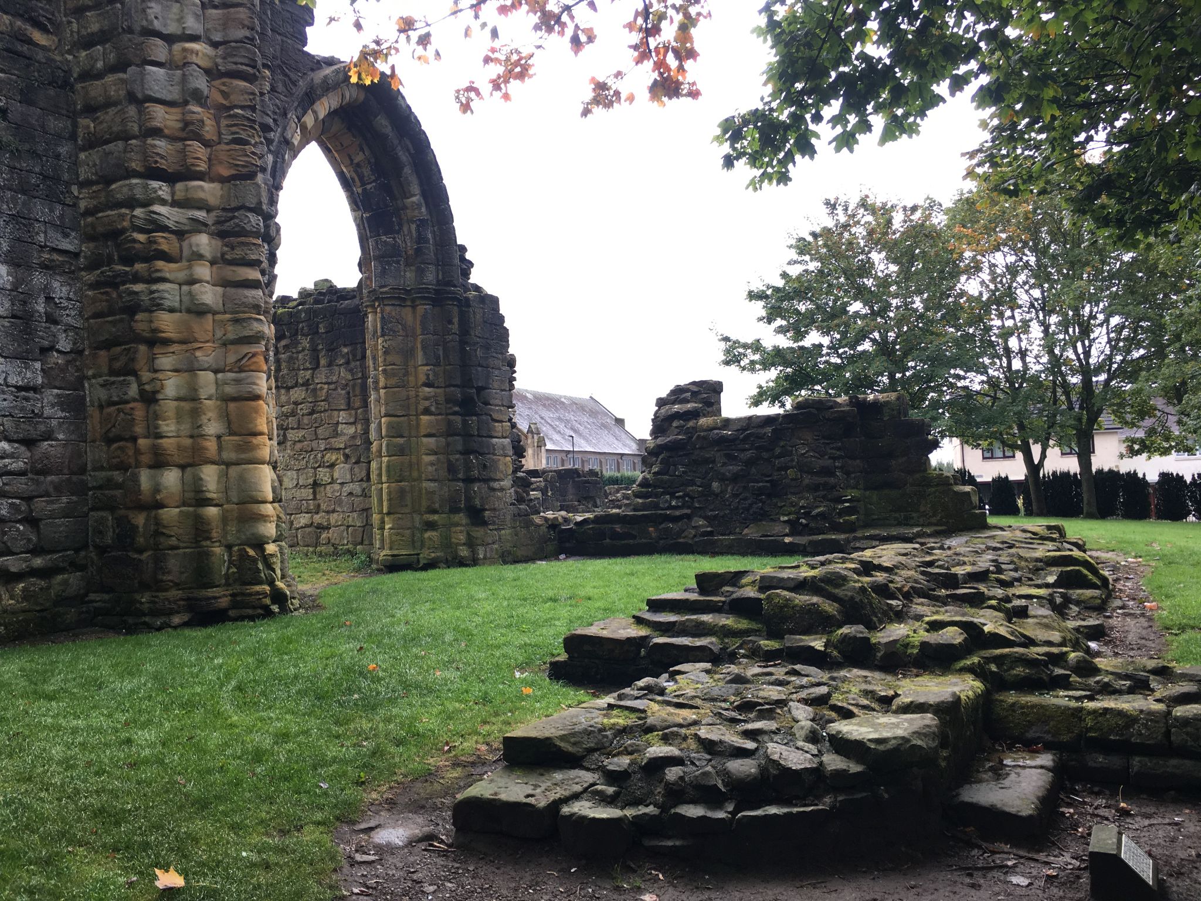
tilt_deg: +3.4
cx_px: 600
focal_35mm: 29
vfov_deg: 48.2
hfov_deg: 61.7
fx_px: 1006
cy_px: 450
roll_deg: +3.1
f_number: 2.2
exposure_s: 1/100
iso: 25
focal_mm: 4.15
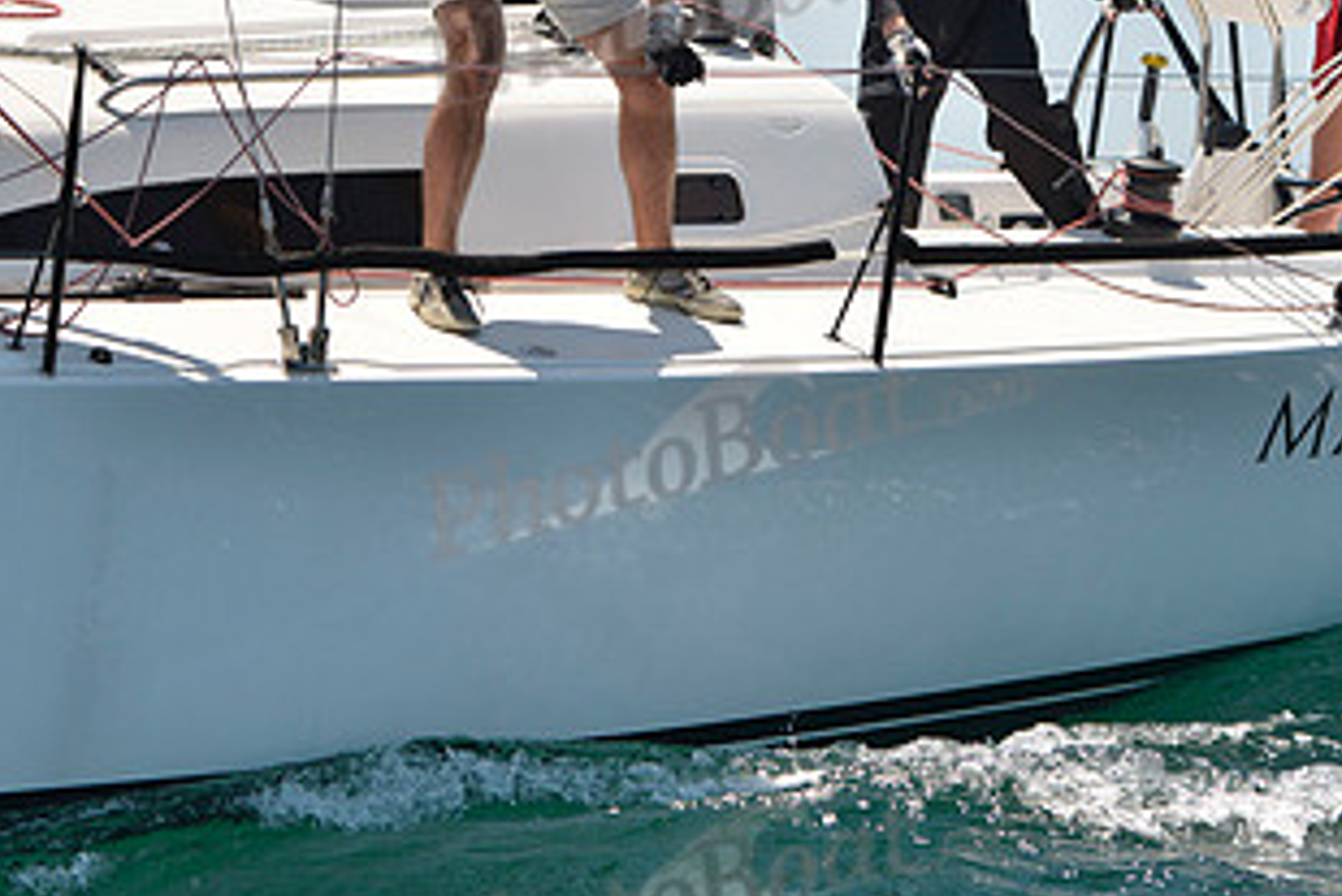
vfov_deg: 8.0
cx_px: 203
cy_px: 284
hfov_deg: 11.9
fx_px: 6414
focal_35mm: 172
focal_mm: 92
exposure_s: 1/800
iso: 400
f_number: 5.6
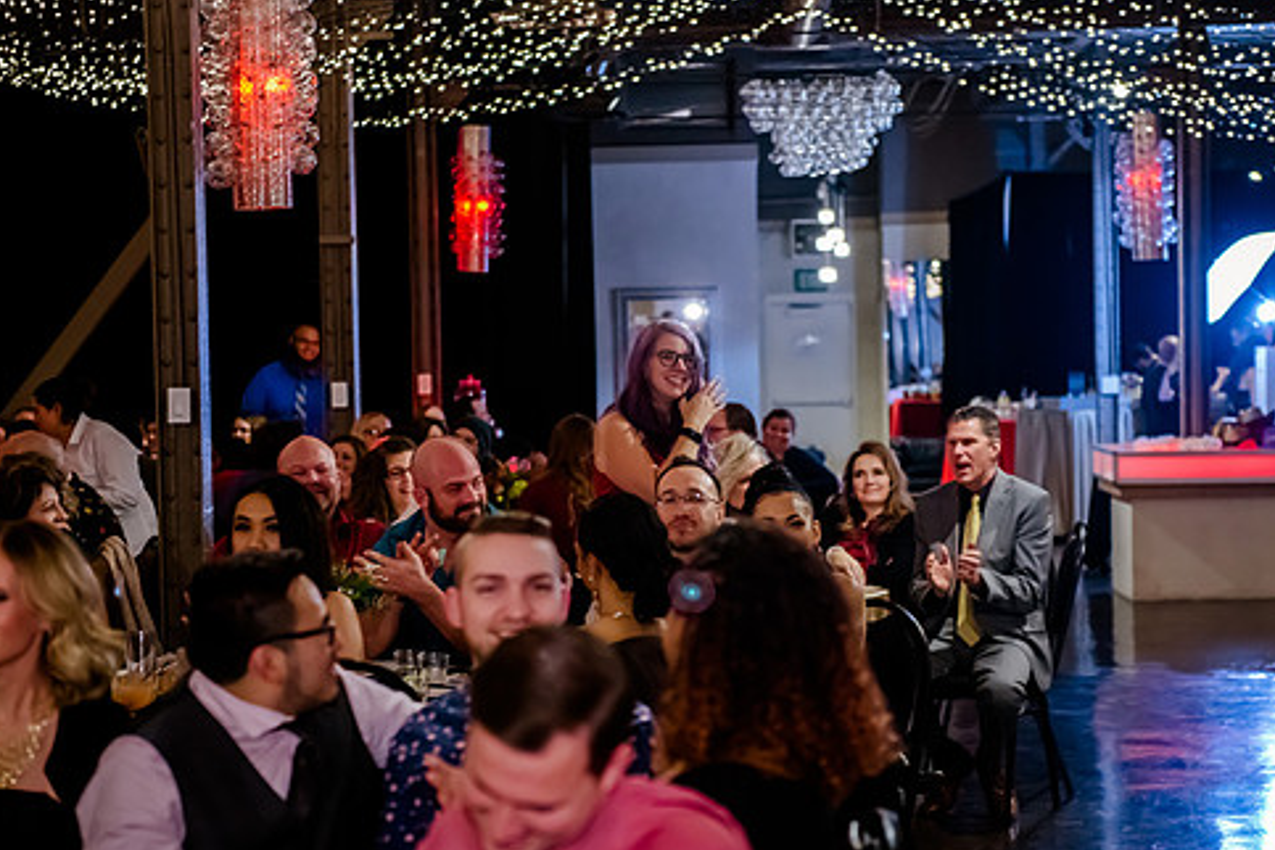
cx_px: 684
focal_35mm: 84
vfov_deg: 16.3
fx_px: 2975
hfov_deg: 24.2
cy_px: 455
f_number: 2.8
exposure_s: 1/160
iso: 5000
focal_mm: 70
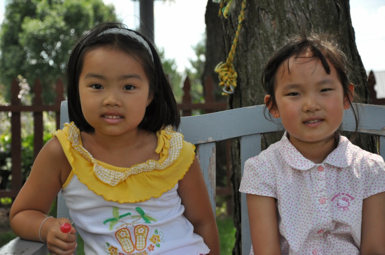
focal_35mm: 93
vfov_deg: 14.7
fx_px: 993
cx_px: 192
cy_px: 128
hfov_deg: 21.9
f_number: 5.6
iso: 800
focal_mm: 62
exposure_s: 1/1250
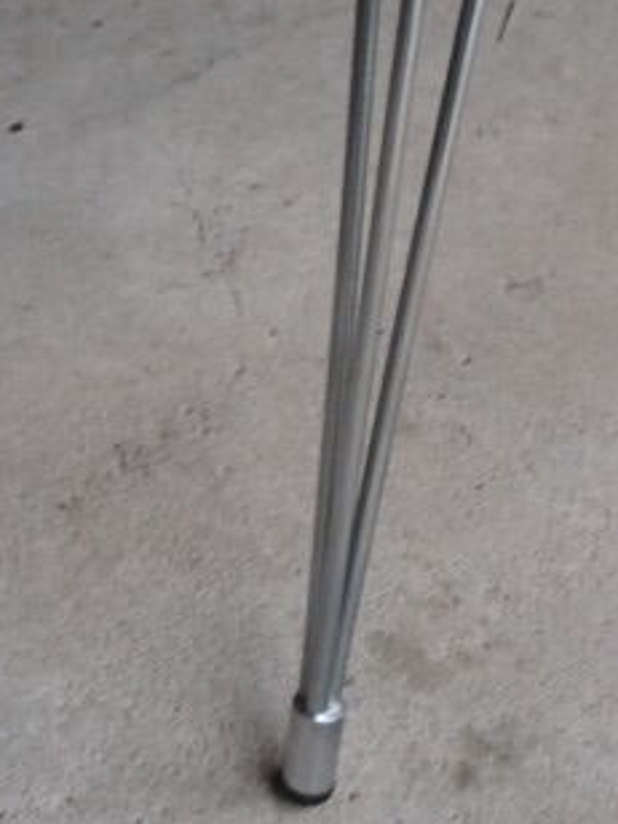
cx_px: 193
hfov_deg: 10.7
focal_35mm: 139
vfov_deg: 14.2
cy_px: 294
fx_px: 3309
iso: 400
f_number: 4.3
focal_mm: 11.86
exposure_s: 1/25
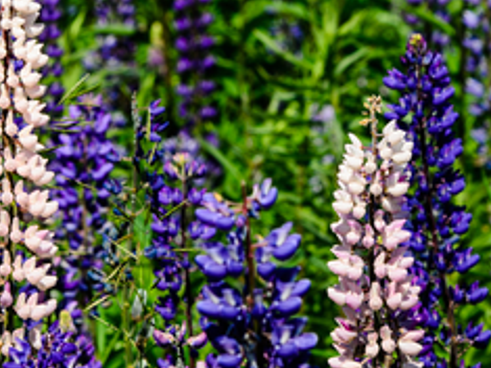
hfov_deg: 4.8
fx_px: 5827
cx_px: 251
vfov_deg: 3.6
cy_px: 143
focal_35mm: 411
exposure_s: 1/90
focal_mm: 112
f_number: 9.5
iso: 100
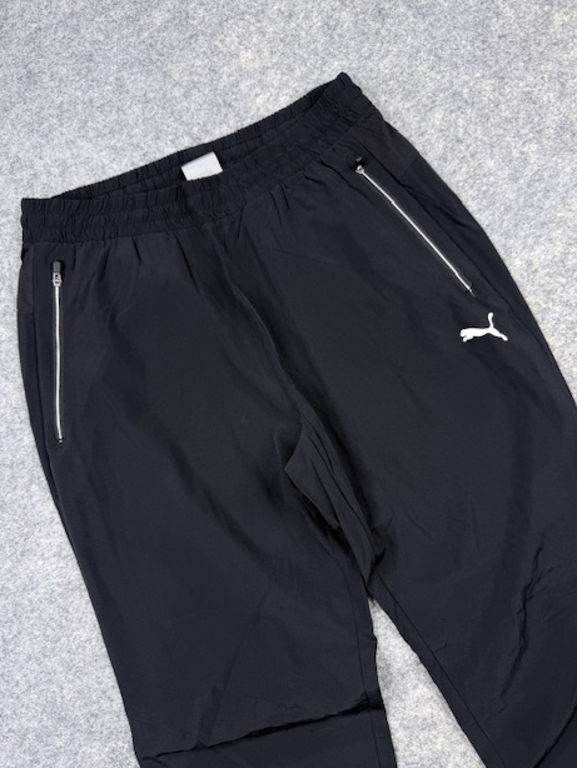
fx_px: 555
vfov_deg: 69.4
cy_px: 393
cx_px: 287
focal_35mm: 25
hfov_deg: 54.9
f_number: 1.78
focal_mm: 6.76
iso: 80
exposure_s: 1/100
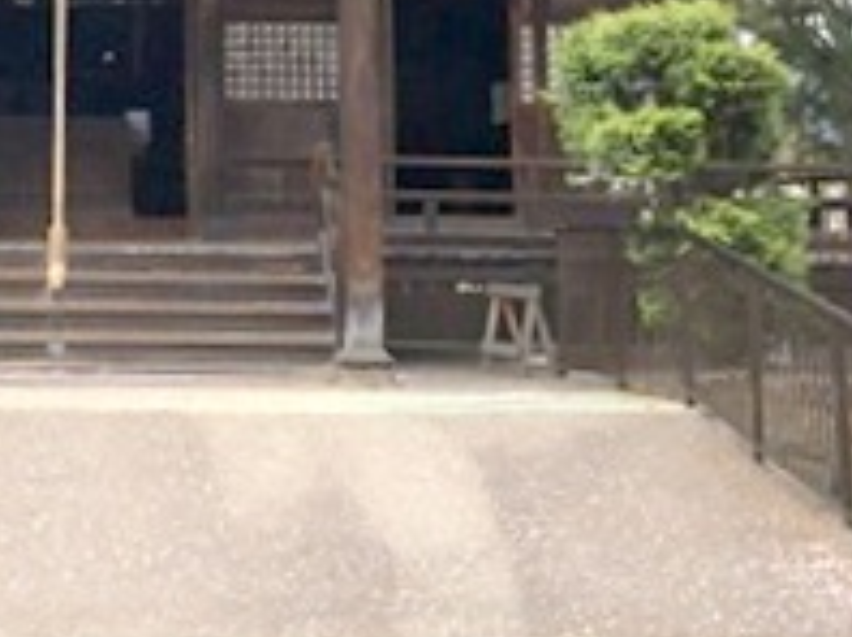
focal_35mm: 85
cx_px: 82
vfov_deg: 16.2
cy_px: -232
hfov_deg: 22.5
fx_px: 2090
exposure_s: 1/857
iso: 20
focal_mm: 3.99
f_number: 1.8
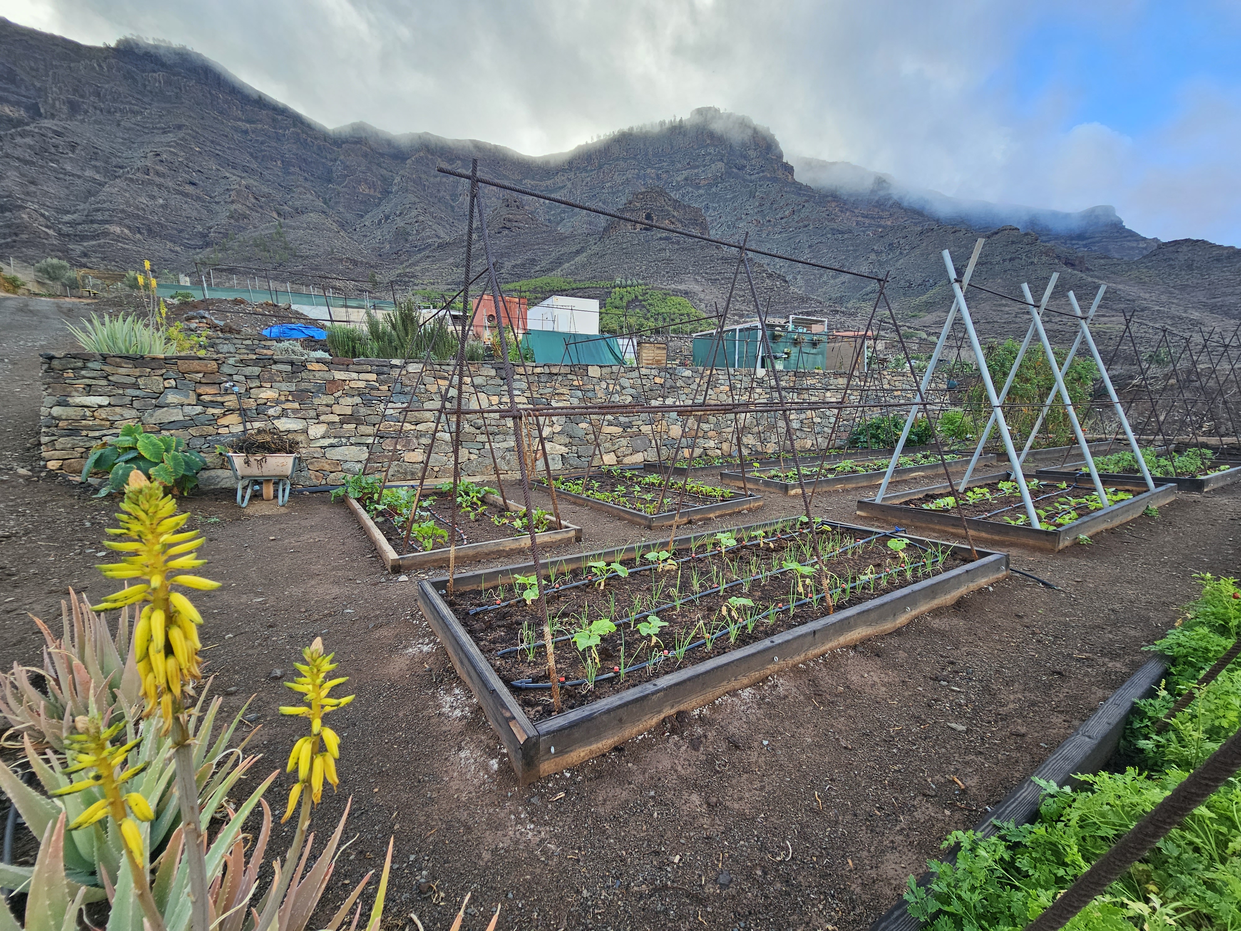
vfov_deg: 89.9
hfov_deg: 106.2
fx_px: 466
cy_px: 466
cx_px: 620
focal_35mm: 13
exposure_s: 1/389
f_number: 2.2
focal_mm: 2.2
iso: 50
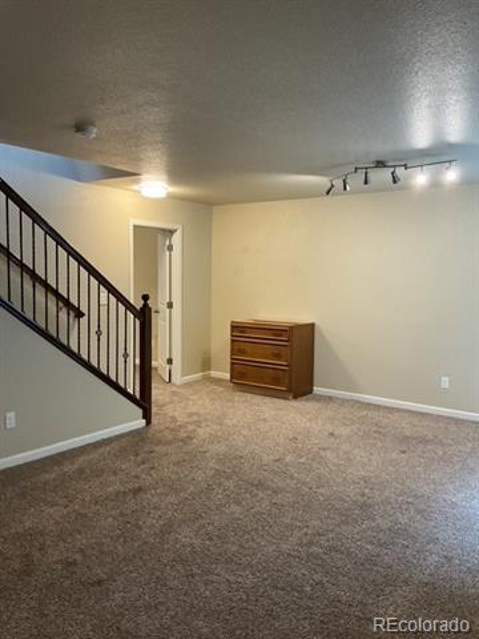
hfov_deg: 48.2
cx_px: 240
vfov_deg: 61.7
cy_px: 320
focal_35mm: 29
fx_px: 535
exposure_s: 1/60
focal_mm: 3
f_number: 1.8
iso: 160
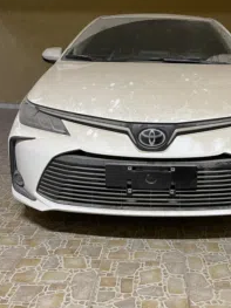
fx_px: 338
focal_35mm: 38
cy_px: 156
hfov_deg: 37.3
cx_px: 155
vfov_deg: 49.0
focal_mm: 5.1
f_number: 1.6
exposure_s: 1/50
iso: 320
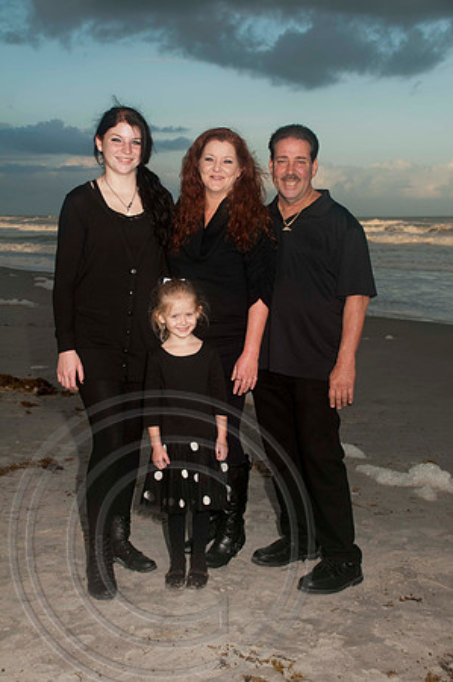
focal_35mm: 48
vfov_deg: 41.2
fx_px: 908
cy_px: 341
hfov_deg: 28.0
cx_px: 226
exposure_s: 1/125
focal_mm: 32
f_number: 5.6
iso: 100
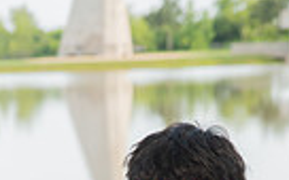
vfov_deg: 6.3
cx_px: 94
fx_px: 1544
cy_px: 451
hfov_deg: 10.7
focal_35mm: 196
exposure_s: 1/400
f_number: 4.5
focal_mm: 58
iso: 250
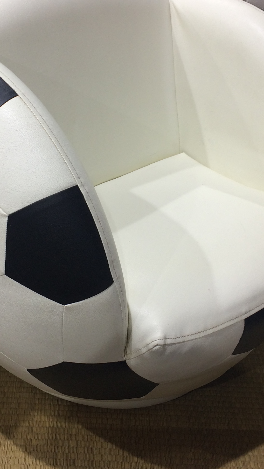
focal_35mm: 53
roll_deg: -3.0
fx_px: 660
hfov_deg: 22.6
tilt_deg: -32.9
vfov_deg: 39.0
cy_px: 190
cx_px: 110
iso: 40
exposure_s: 1/40
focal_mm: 4.15
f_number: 2.2
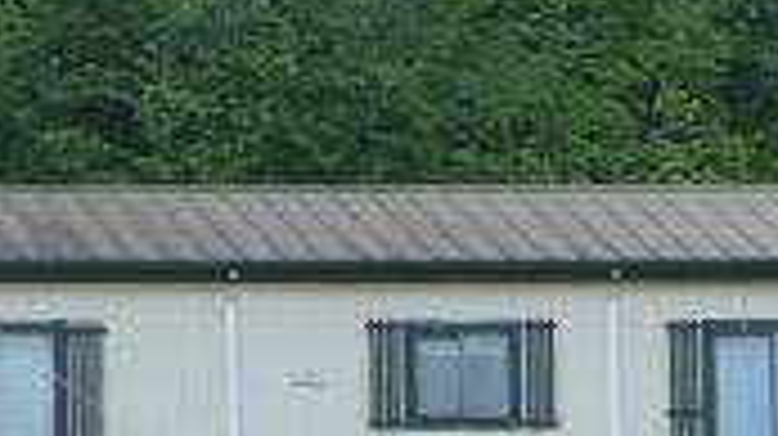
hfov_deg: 2.7
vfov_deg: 1.5
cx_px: 859
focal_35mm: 804
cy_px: 584
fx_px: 16573
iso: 160
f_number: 5.5
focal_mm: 35.6
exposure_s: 1/200
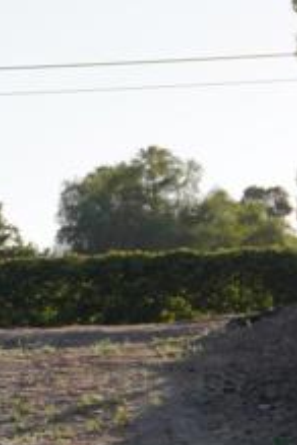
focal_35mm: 189
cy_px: 220
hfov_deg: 6.9
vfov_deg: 10.9
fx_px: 2343
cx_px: -411
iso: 100
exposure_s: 1/500
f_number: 5
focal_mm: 27
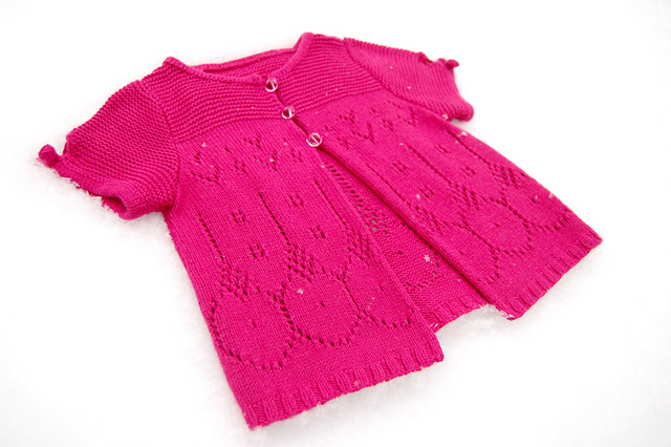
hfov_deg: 53.2
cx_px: 336
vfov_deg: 36.8
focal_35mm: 36
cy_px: 224
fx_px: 671
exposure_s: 1/500
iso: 400
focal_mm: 24
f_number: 4
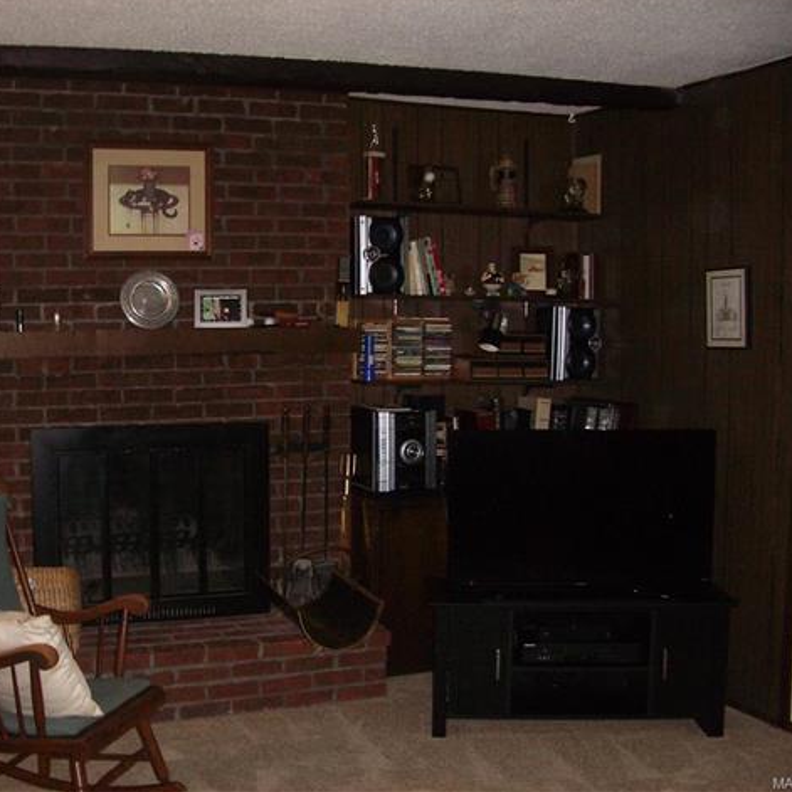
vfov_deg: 40.0
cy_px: 390
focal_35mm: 42
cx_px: 284
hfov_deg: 39.7
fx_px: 1087
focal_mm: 5.8
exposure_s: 1/60
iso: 200
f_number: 2.6
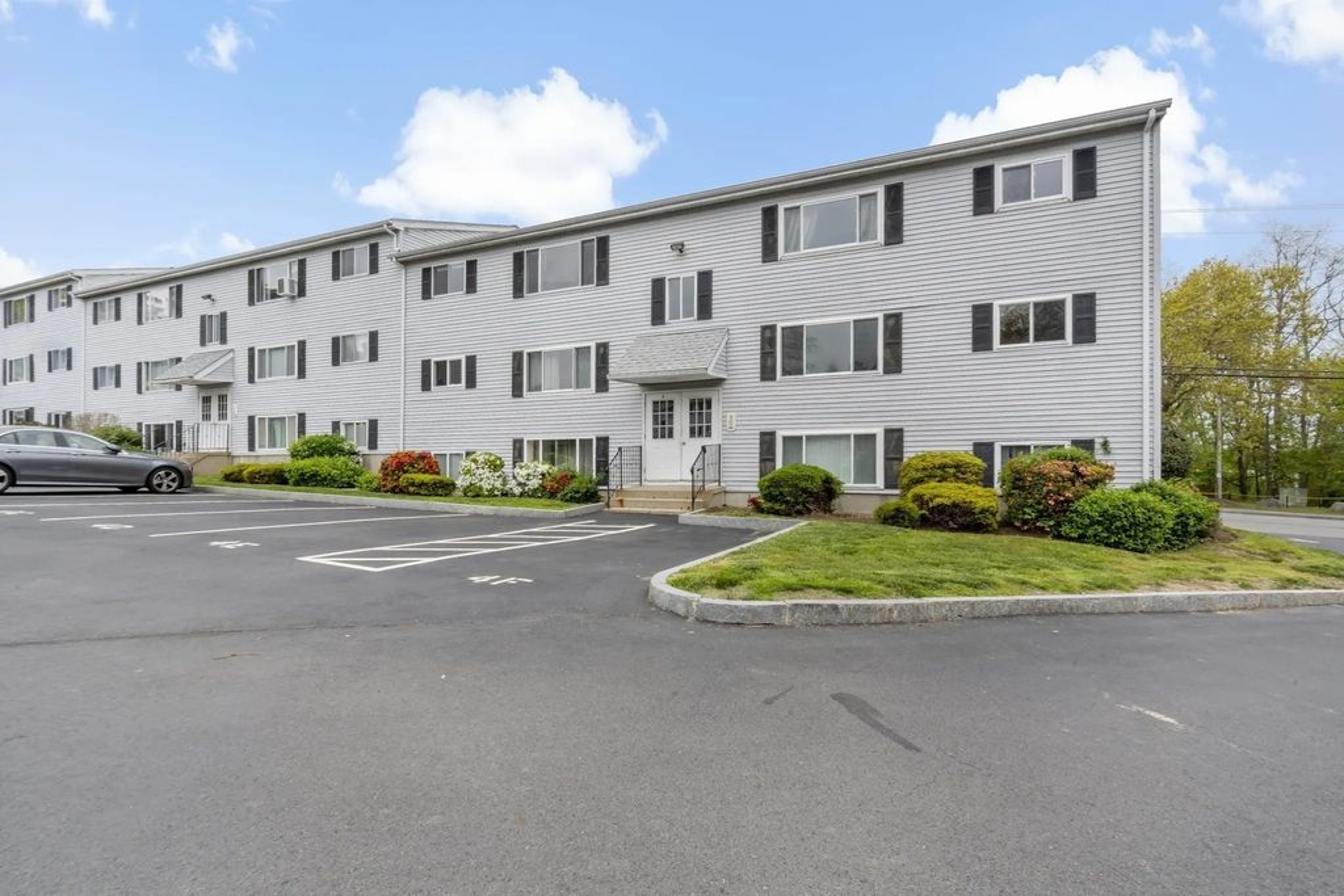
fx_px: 597
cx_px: 672
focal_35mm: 16
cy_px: 448
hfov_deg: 96.7
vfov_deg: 73.8
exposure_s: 1/8
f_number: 22
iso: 100
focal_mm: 16
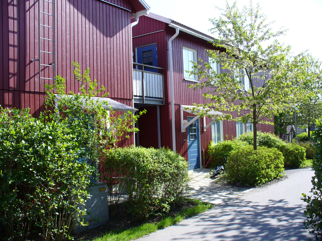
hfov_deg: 50.1
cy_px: 120
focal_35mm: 37
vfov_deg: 38.7
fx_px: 344
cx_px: 161
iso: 80
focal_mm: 6.1
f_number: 5.6
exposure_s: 1/125
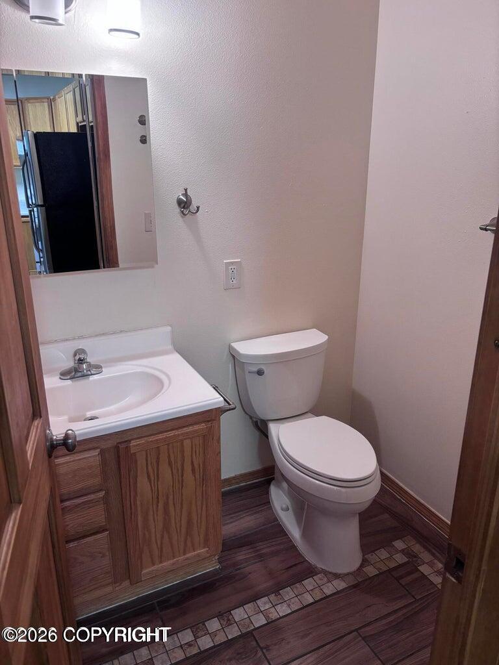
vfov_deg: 67.3
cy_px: 332
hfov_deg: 53.1
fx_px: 500
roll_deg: +0.6
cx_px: 250
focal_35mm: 26
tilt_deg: -17.3
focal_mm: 5.96
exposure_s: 1/60
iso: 250
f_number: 1.6
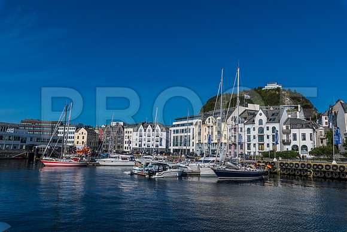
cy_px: 116
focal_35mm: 26
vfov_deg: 49.6
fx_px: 251
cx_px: 174
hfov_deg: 69.4
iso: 200
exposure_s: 1/1250
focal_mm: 26
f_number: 14
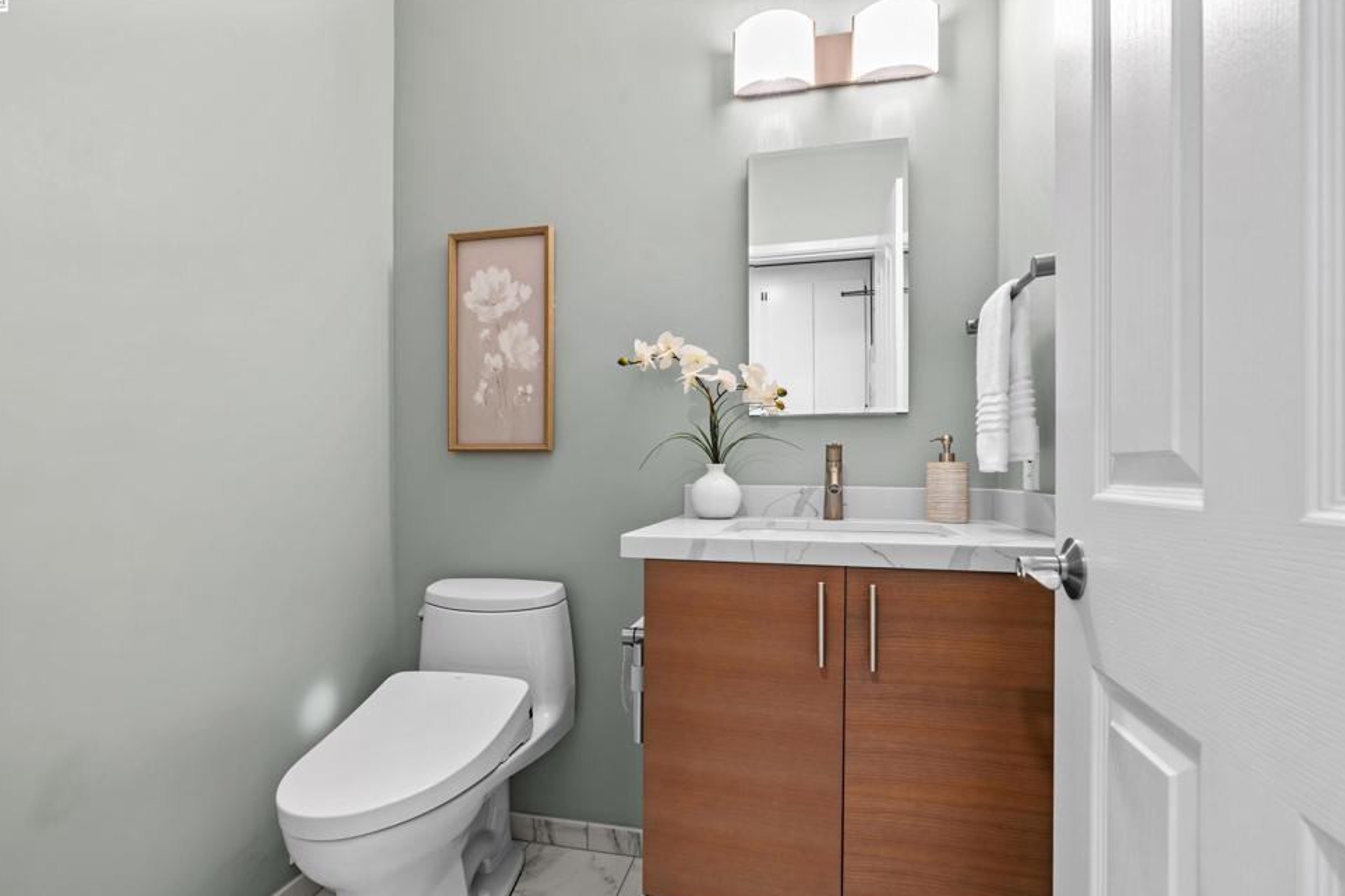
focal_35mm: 17
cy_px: 469
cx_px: 660
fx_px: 635
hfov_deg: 93.3
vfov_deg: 70.4
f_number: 8
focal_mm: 16
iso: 100
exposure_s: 2
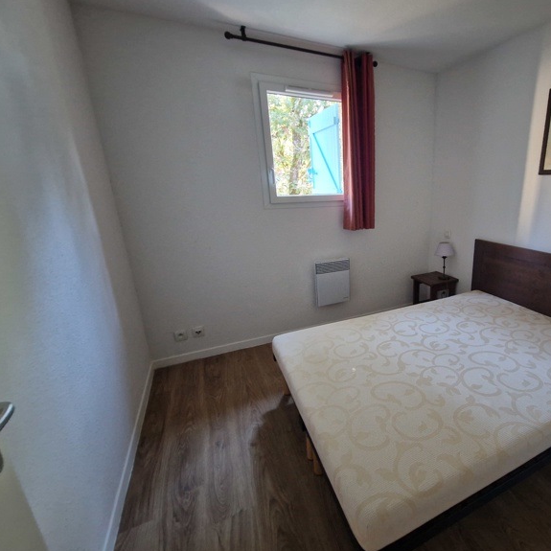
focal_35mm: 16
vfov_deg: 87.4
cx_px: 380
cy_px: 268
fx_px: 288
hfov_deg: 83.5
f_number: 2.2
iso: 800
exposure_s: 1/25
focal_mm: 2.2
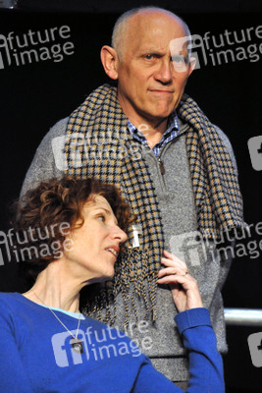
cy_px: 196
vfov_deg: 10.2
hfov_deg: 6.8
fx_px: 2209
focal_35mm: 202
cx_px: 131
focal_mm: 135
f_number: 5.6
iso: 2000
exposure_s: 1/125
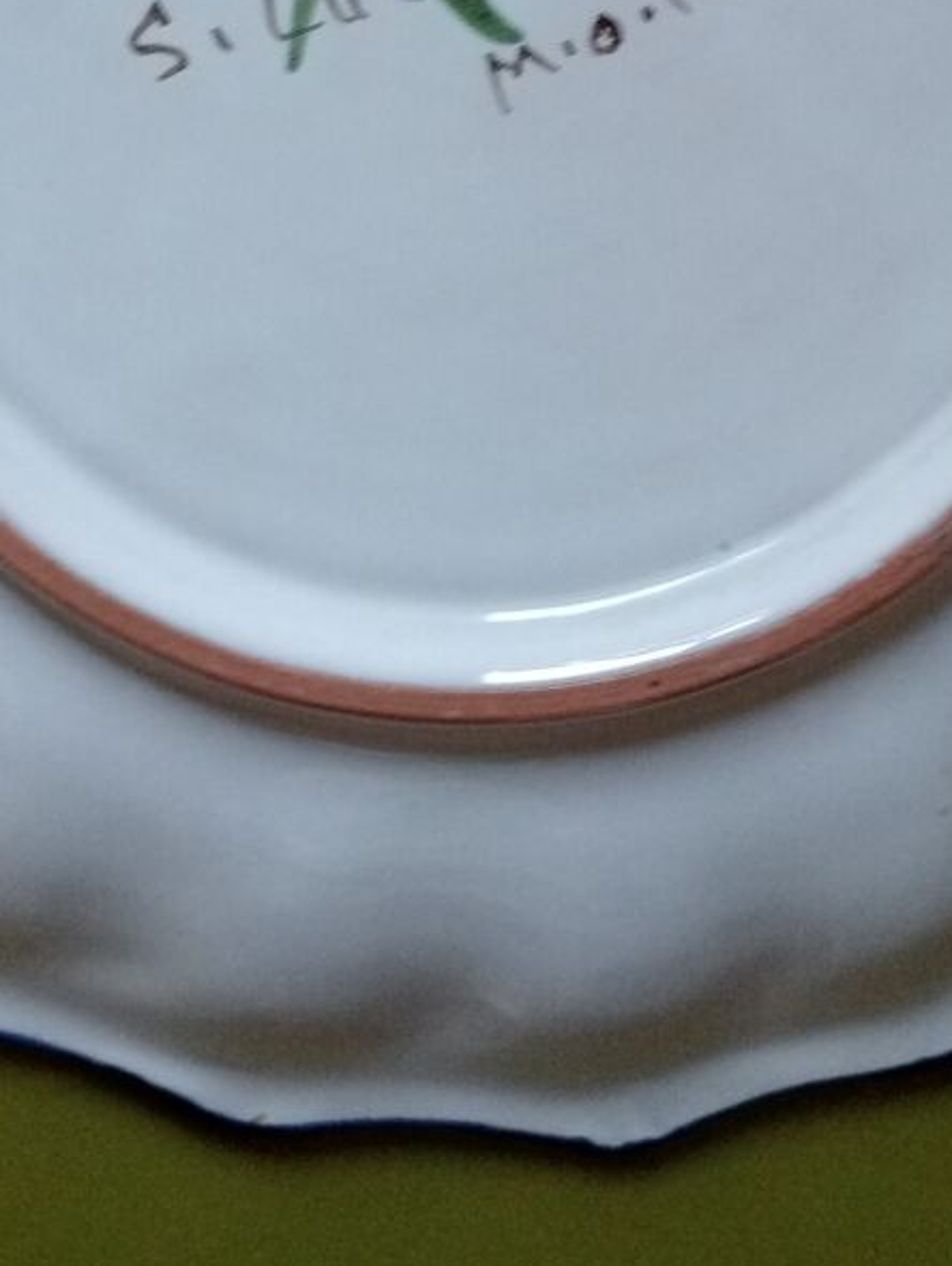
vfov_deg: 28.5
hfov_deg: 23.3
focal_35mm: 63
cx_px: 506
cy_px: -45
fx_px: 2305
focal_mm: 4.04
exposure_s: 1/25
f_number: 1.8
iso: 1872
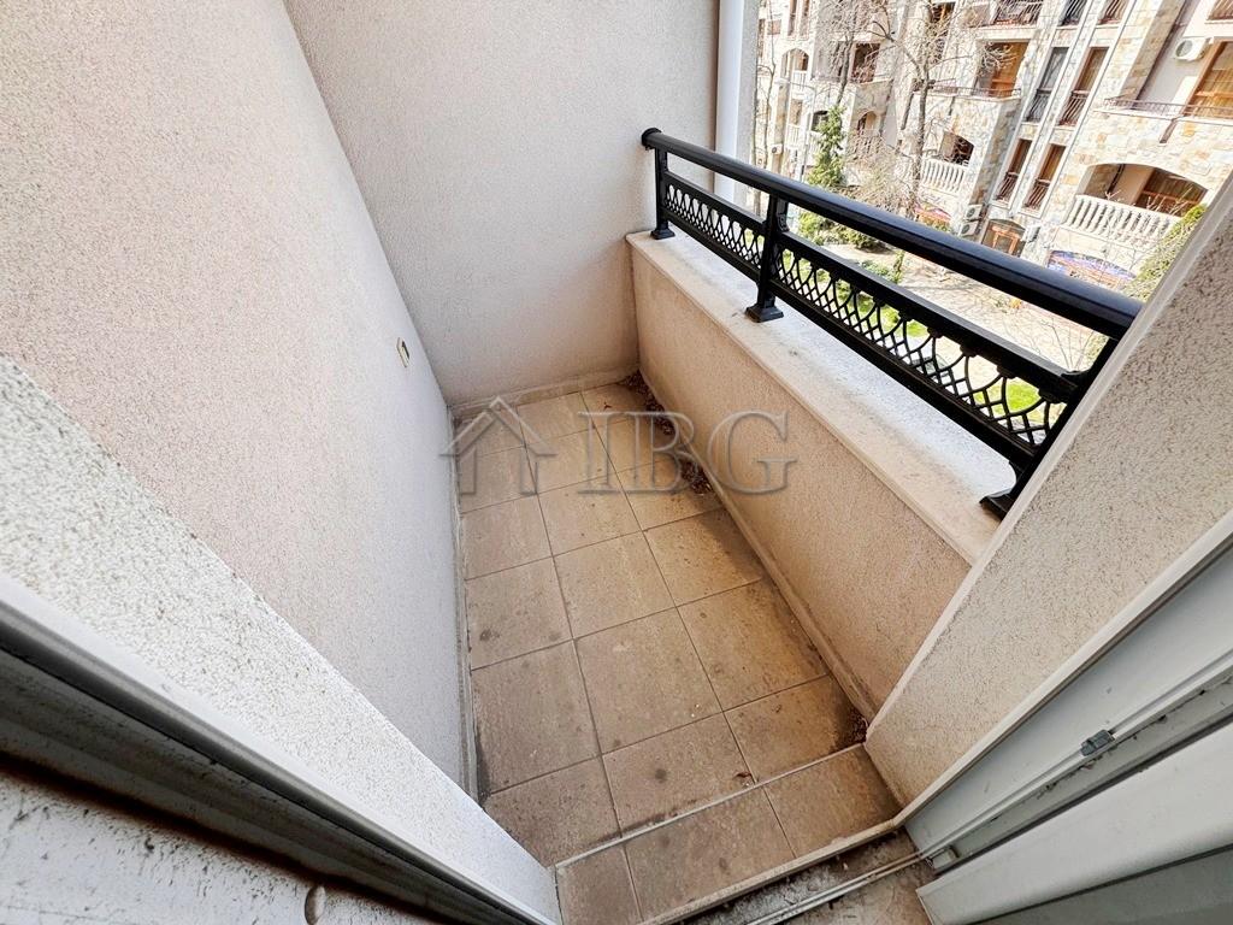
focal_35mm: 14
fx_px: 499
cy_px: 462
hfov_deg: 102.1
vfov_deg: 85.7
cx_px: 616
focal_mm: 2.22
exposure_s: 1/153
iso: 40
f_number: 2.2
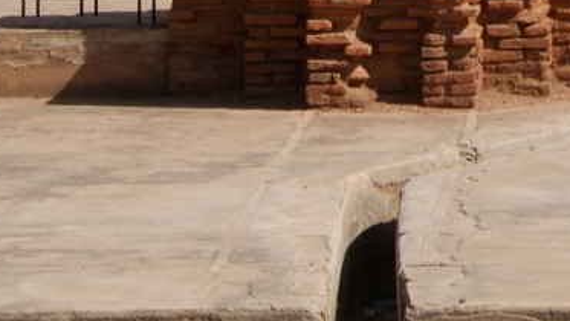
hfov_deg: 7.0
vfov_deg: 3.9
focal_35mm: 303
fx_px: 4584
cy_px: -405
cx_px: 808
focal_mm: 45
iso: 100
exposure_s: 1/160
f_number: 13
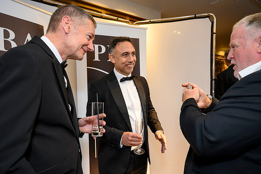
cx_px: 130
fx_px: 174
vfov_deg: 53.1
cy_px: 87
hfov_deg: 73.8
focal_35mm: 24
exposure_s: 1/125
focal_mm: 24
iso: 2800
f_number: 4
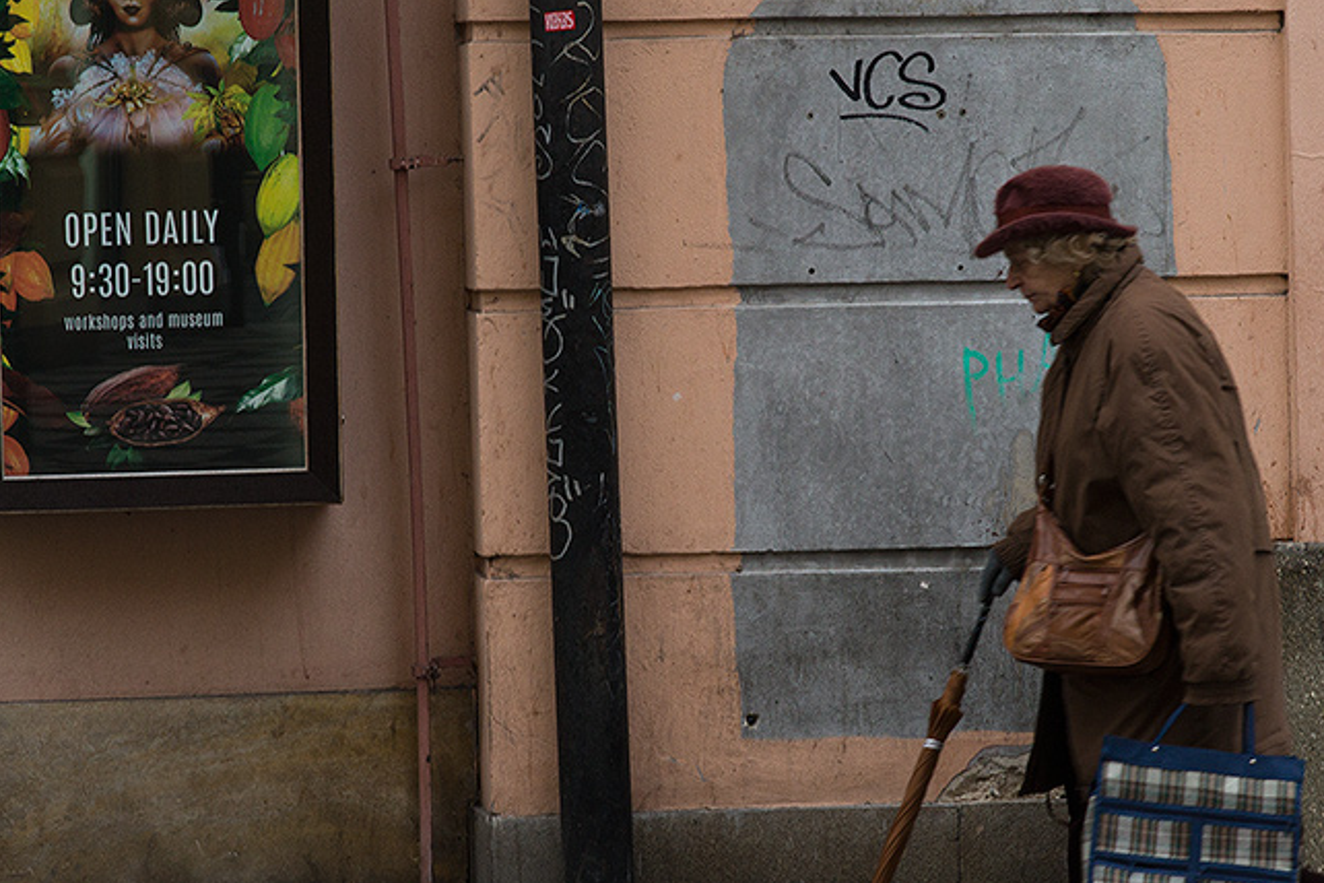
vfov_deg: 8.6
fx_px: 5847
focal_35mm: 159
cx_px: 738
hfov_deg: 12.9
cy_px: 534
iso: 250
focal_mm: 85
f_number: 9
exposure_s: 1/125
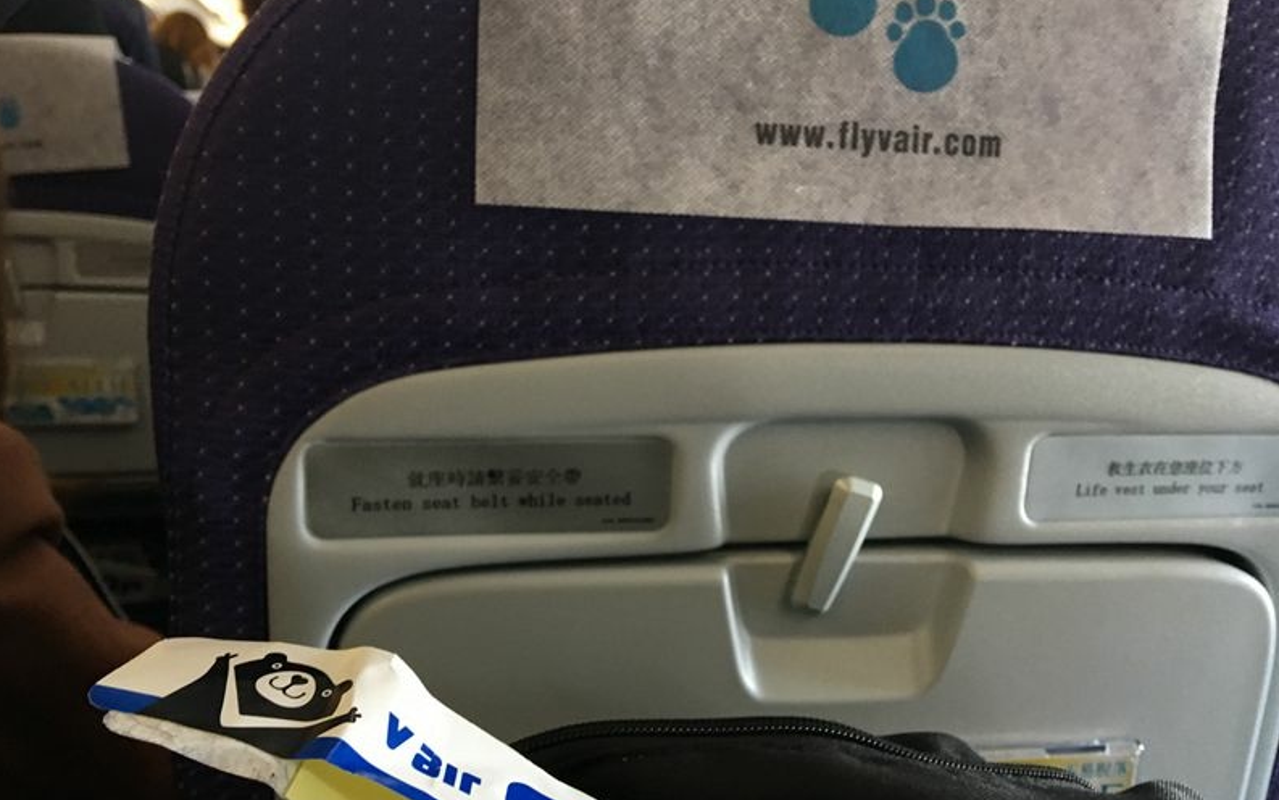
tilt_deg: -15.0
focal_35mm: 31
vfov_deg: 40.6
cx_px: 635
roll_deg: -1.4
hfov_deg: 61.2
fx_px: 1081
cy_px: 447
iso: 64
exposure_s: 1/15
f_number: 2.2
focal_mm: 4.15
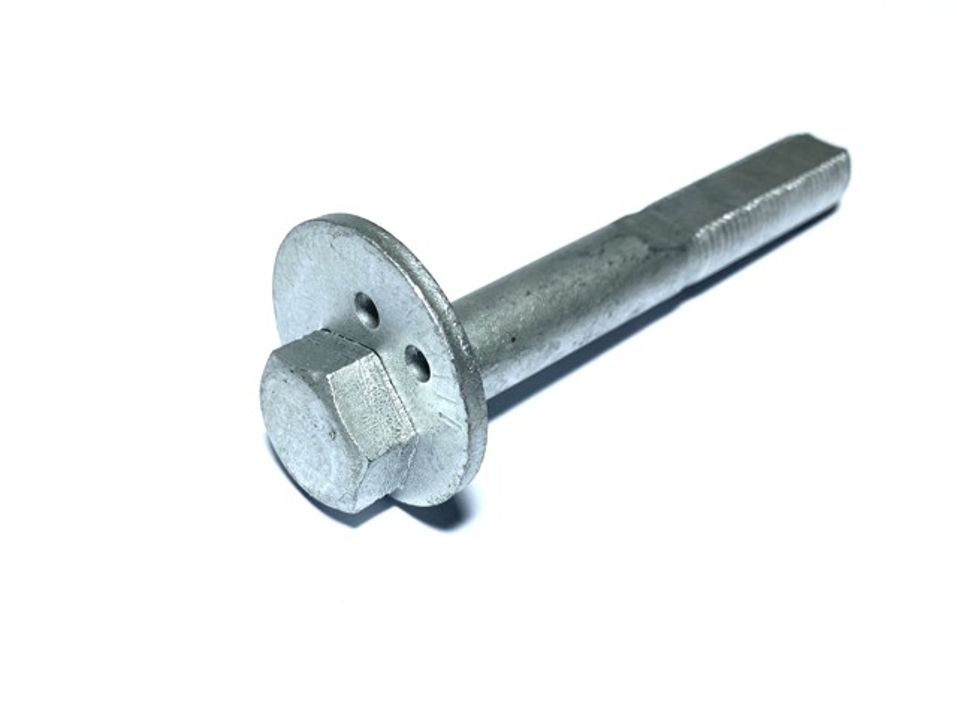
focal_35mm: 26
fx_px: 718
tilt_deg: -48.4
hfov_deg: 67.3
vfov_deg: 53.0
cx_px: 478
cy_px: 358
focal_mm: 4.25
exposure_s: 1/100
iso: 32
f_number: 1.8
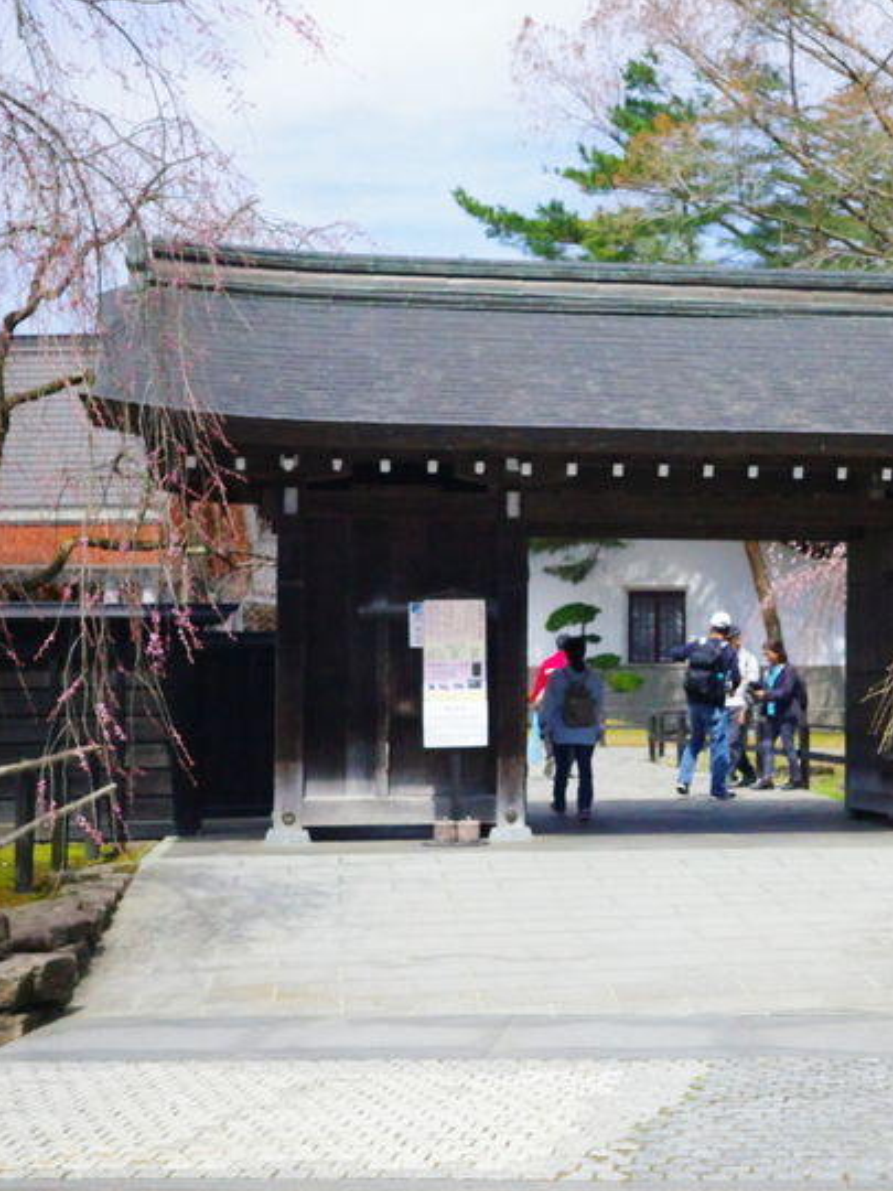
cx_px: 669
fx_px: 1995
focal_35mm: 58
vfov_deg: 33.2
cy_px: 594
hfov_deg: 24.9
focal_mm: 26
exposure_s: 1/2500
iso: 5000
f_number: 6.3
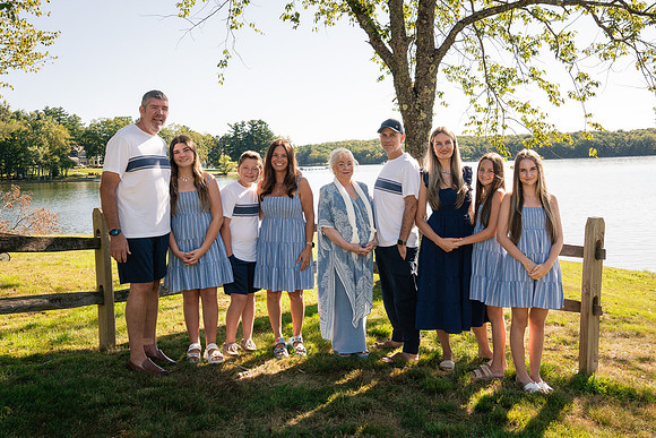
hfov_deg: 58.7
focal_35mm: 32
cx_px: 324
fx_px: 583
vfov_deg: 41.1
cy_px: 196
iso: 250
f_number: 8
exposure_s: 1/250
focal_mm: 24
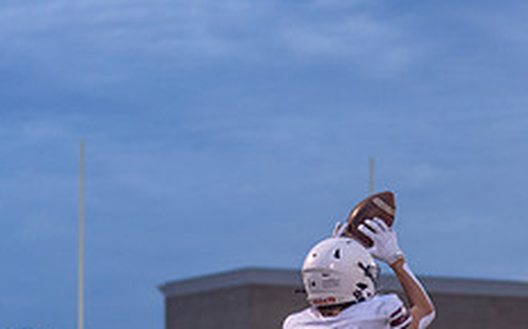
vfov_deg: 7.1
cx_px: 406
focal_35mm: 183
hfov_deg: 11.4
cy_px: 419
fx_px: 2630
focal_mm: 72
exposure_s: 1/1250
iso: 2000
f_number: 2.8
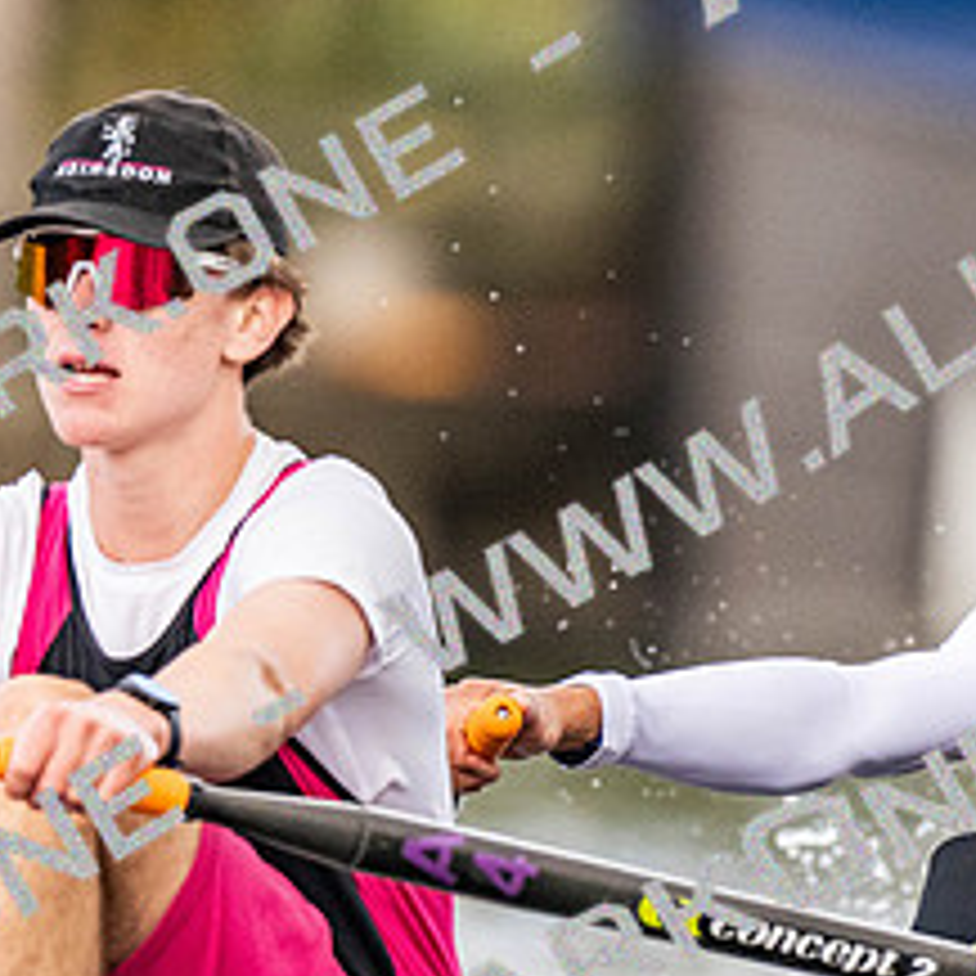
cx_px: 936
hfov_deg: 0.9
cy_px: 686
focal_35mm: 2043
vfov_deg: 0.9
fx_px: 65170
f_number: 4
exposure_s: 1/2500
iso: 1100
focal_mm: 600
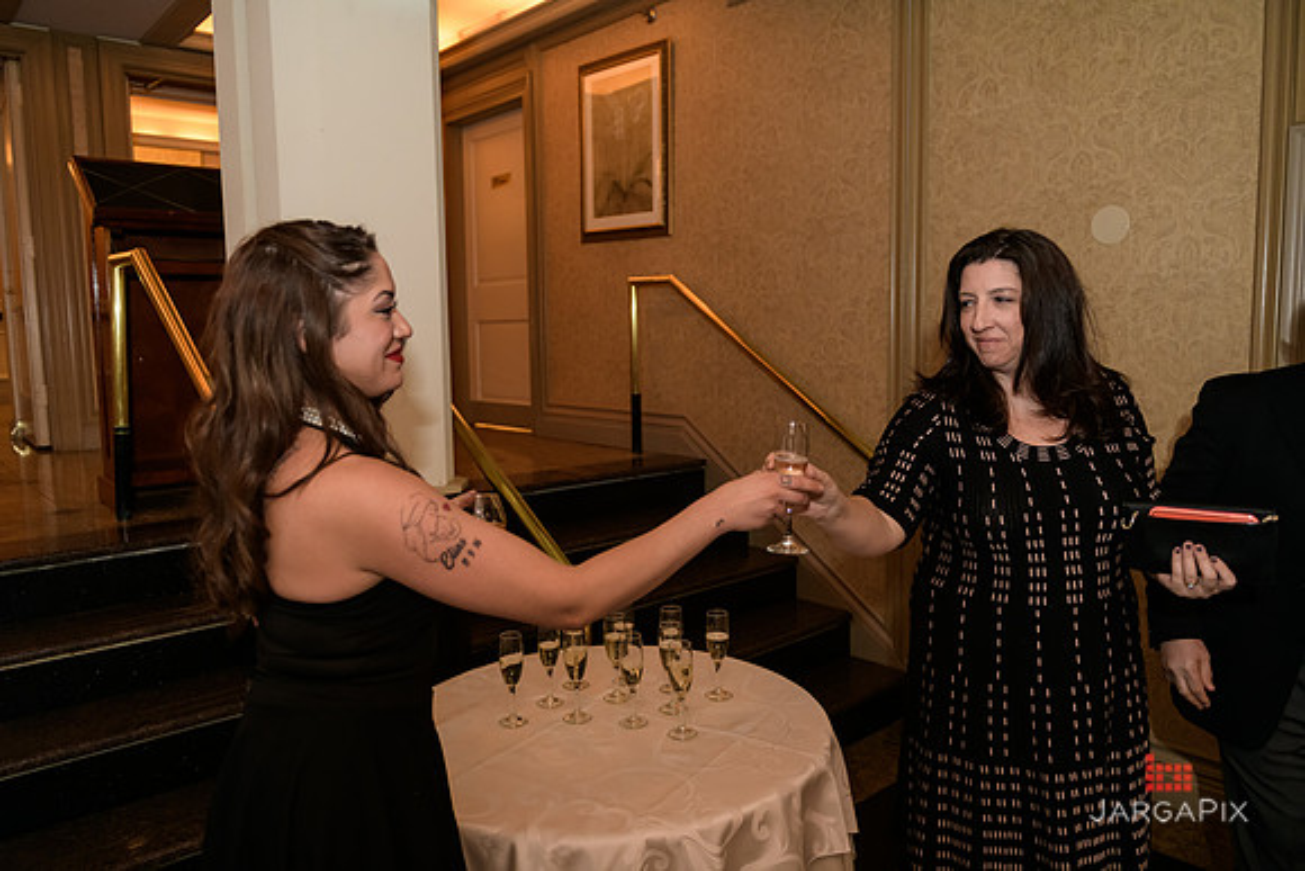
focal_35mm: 26
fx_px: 943
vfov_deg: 49.6
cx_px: 652
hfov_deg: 69.4
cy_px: 436
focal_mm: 26
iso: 1600
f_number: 3.2
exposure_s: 1/125
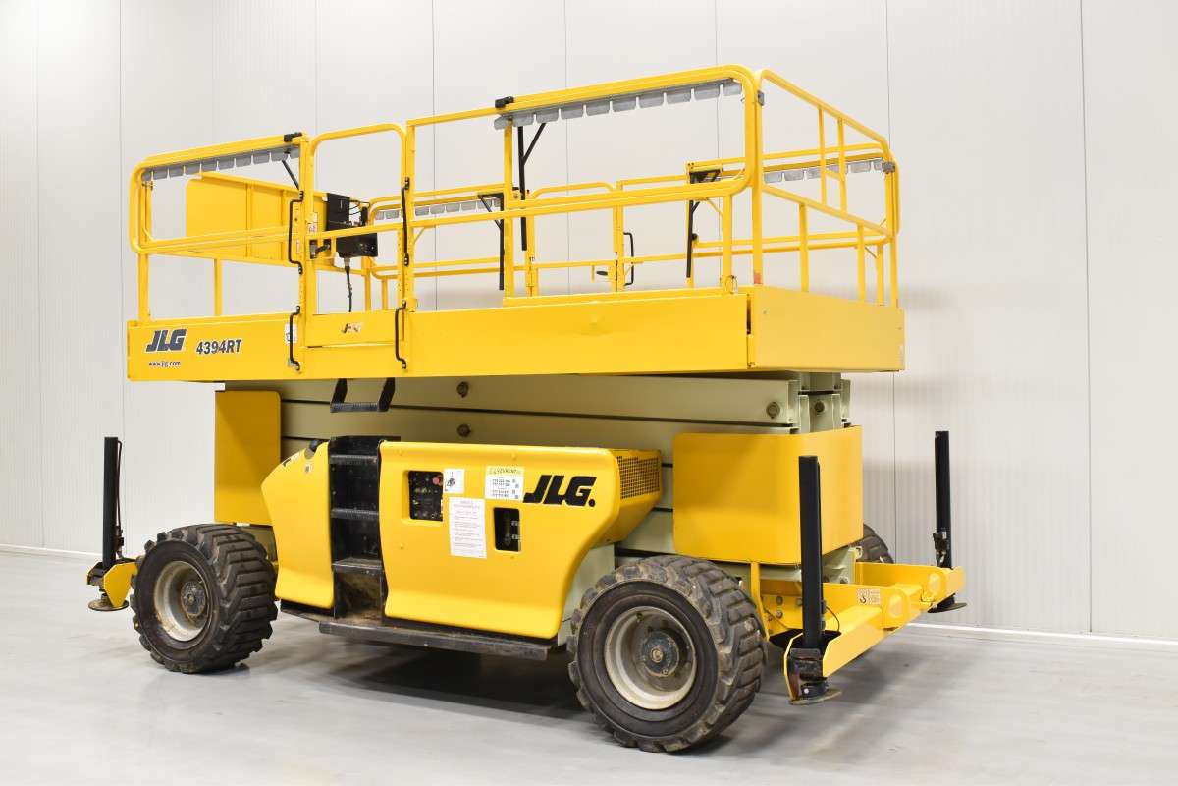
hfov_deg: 53.1
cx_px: 589
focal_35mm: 36
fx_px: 1178
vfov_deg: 36.9
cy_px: 393
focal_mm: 24
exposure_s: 1/13
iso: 800
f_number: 7.1
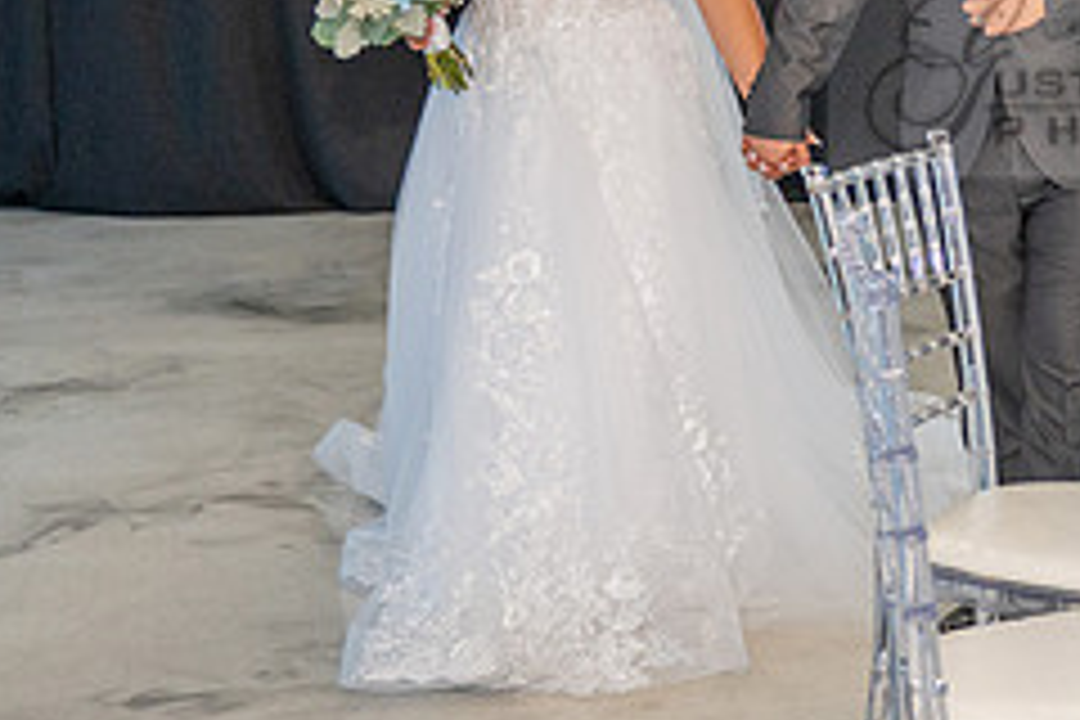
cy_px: 133
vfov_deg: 14.8
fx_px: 2760
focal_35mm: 92
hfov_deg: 21.1
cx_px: 1179
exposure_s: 1/160
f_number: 3.2
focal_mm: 28
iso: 800
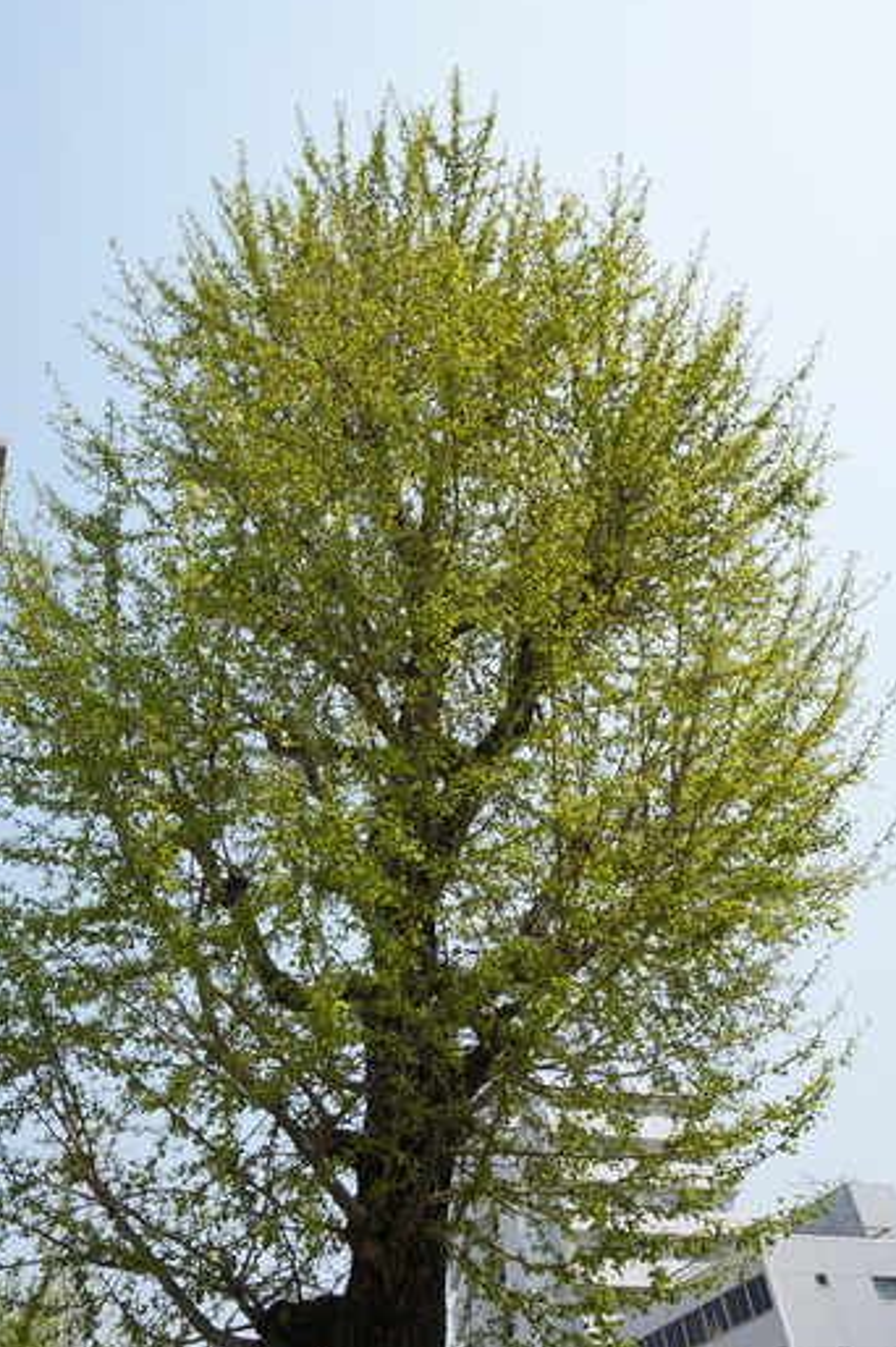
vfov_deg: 65.4
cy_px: 729
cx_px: 394
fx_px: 1047
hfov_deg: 46.3
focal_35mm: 28
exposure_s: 1/160
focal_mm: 16
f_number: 9
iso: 100
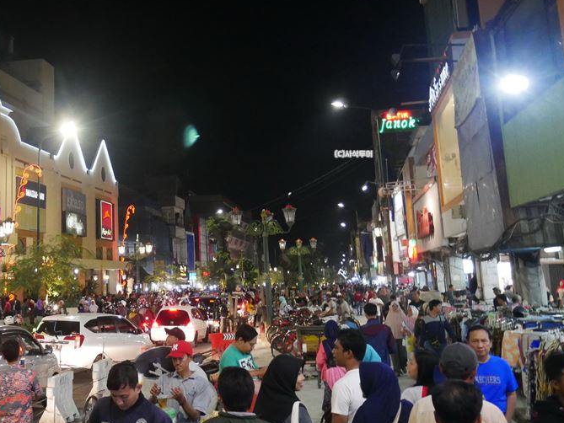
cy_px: 129
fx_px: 799
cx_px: 142
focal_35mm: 49
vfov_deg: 29.4
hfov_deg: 37.9
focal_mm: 16
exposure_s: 1/50
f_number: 3.6
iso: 3200
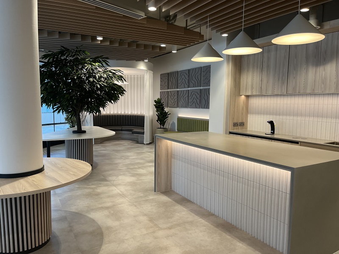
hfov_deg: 67.3
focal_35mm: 26
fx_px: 255
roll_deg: -0.3
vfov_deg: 53.1
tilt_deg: -5.7
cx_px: 170
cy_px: 127
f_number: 1.6
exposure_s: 1/100
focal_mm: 5.1
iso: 100
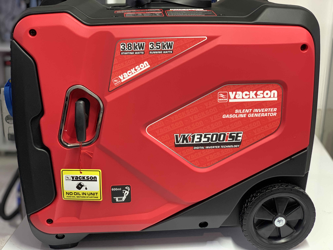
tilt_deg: -16.6
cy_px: 125
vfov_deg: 28.0
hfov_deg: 36.8
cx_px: 166
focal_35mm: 52
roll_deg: -1.0
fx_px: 500
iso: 160
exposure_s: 1/60
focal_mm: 6
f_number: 2.4
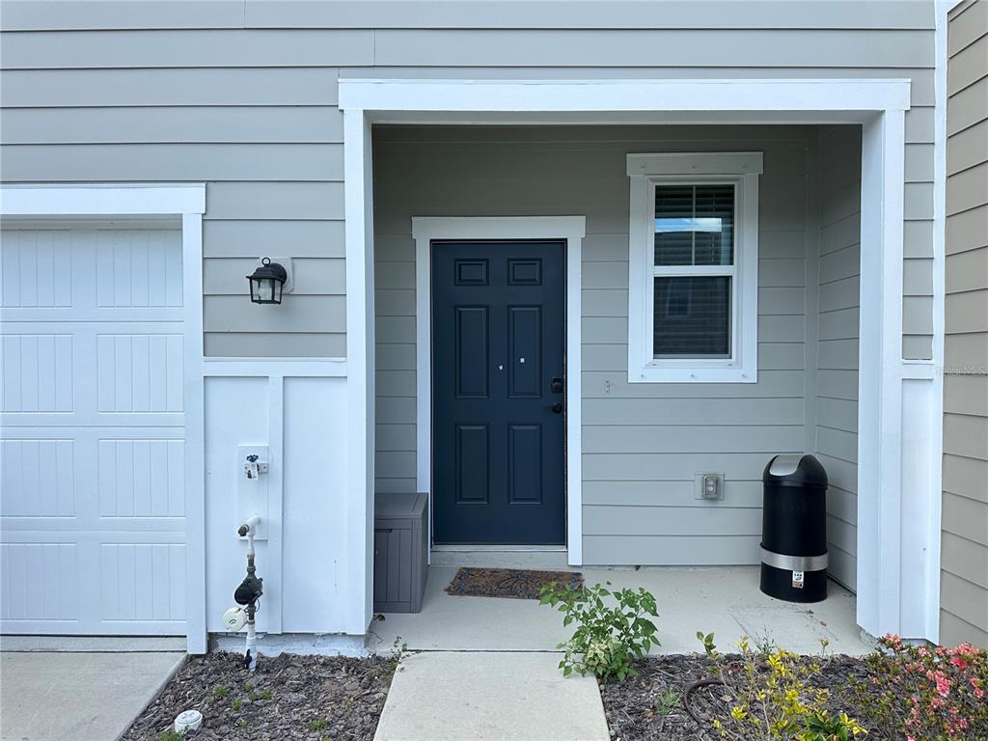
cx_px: 494
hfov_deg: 71.6
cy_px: 370
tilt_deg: -0.1
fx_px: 685
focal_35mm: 24
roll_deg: -0.5
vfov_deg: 56.8
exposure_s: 1/1374
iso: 80
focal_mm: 6.86
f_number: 1.78
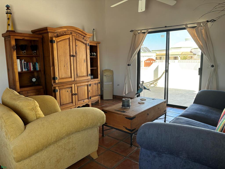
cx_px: 112
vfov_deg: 53.1
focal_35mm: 26
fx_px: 169
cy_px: 84
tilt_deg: -7.8
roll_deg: +0.2
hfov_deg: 67.3
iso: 32
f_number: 1.6
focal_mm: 5.96
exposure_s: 1/127
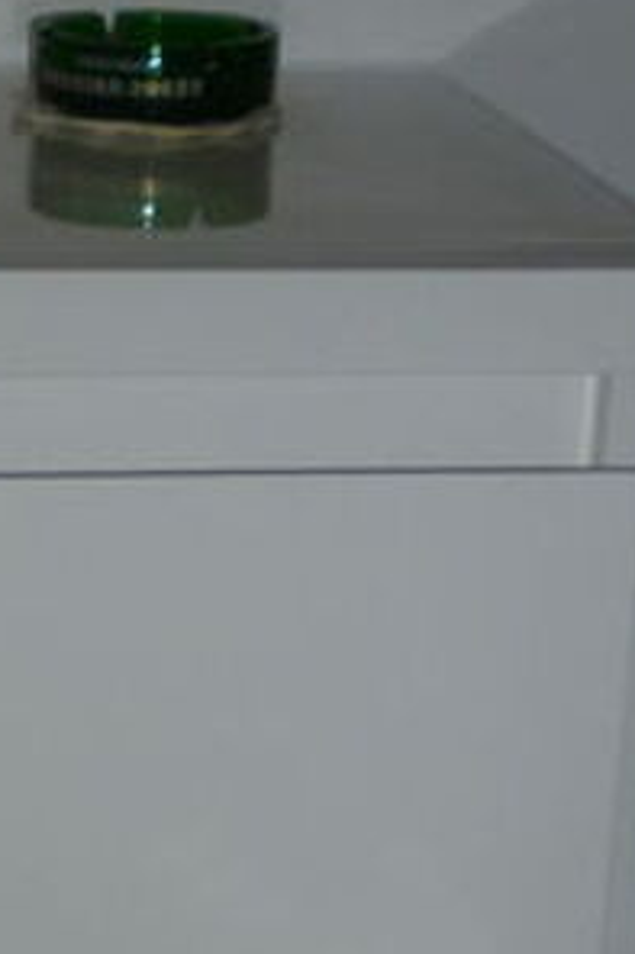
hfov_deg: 9.8
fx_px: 3602
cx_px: -290
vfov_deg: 14.7
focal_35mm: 136
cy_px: 1046
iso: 100
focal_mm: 5.2
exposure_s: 1/30
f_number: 3.3
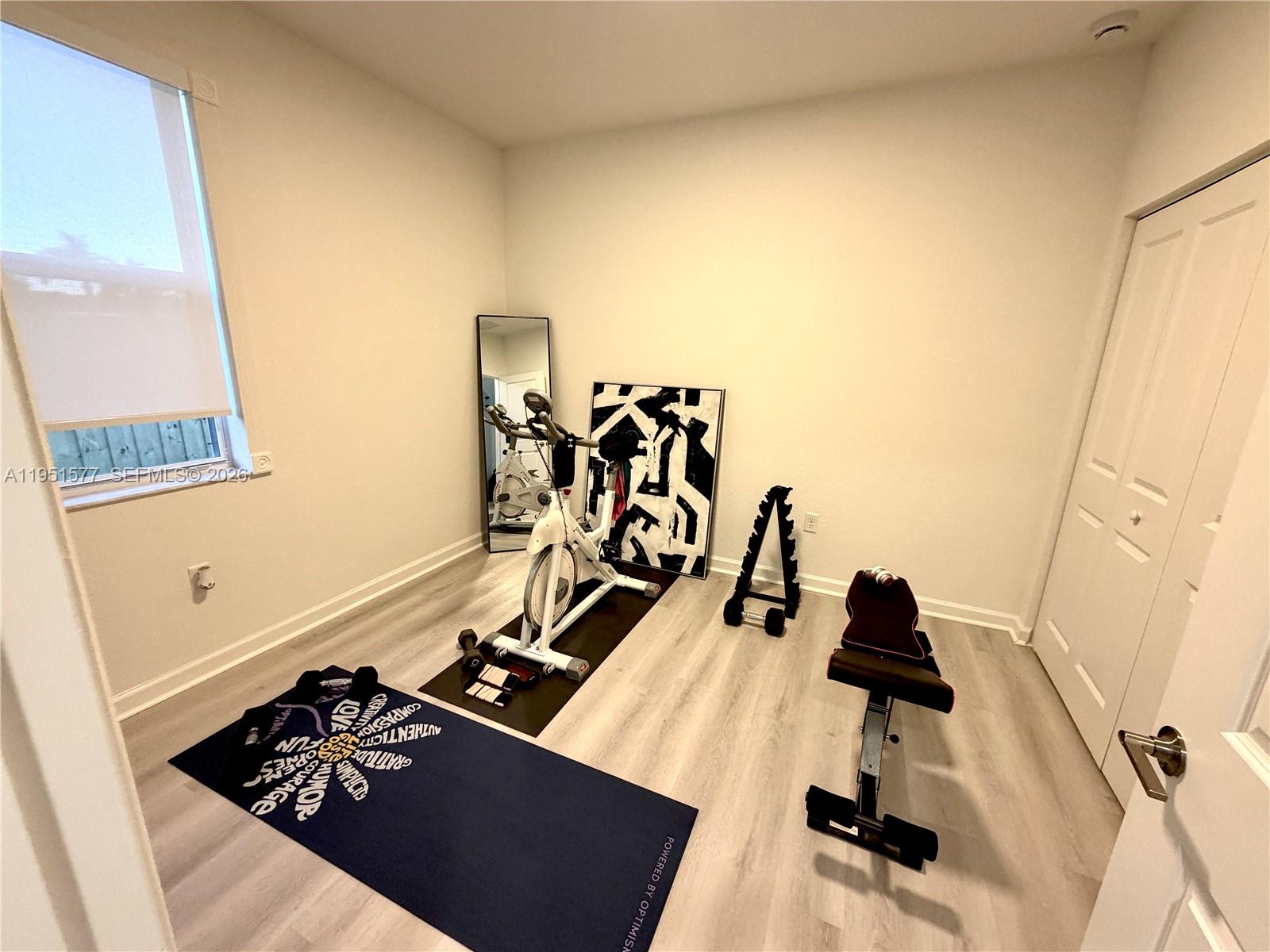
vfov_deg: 85.7
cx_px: 635
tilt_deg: -14.5
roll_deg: -0.8
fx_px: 514
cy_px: 476
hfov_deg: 102.1
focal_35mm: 14
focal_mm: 2.22
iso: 200
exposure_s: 1/60
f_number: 2.2
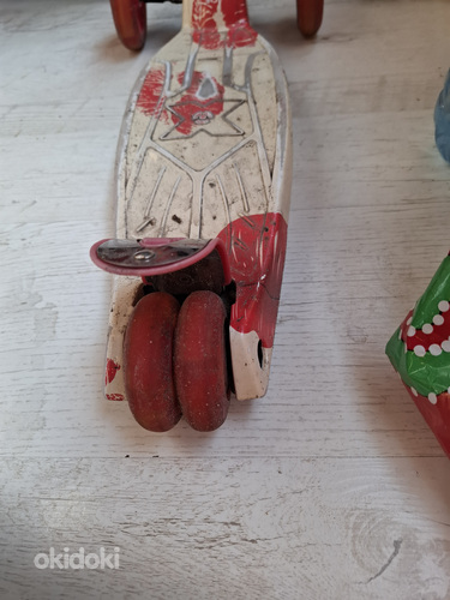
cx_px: 225
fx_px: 399
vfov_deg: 73.9
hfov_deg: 58.9
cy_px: 300
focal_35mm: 23
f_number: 1.8
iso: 50
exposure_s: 1/100
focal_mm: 5.54
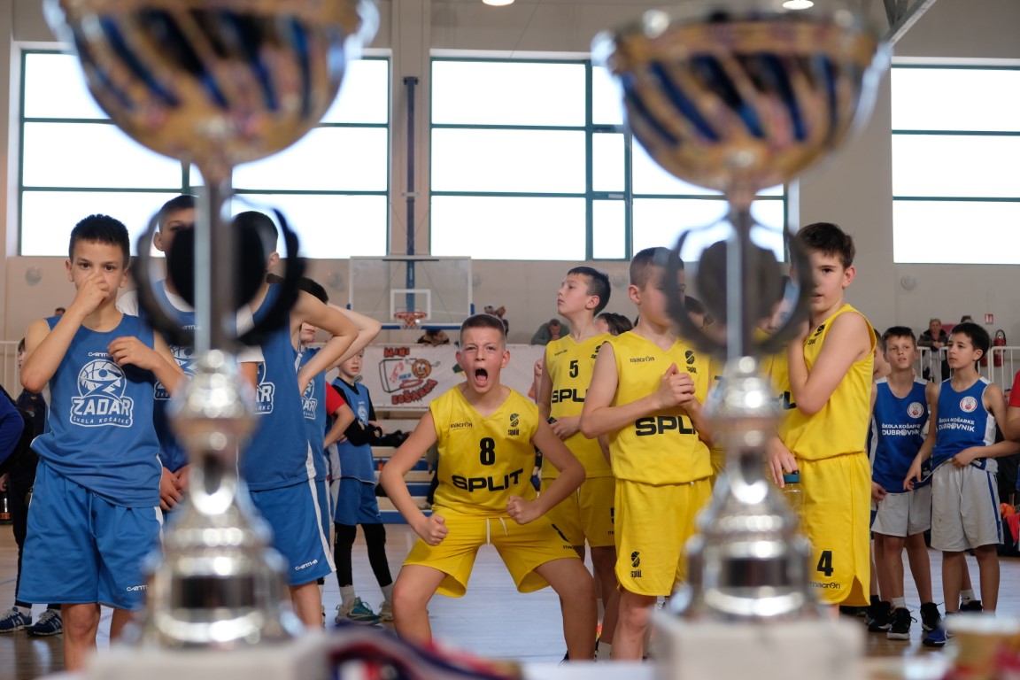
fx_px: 1388
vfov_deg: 27.5
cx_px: 510
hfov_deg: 40.3
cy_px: 340
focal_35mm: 49
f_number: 3.6
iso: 640
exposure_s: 1/250
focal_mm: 32.9
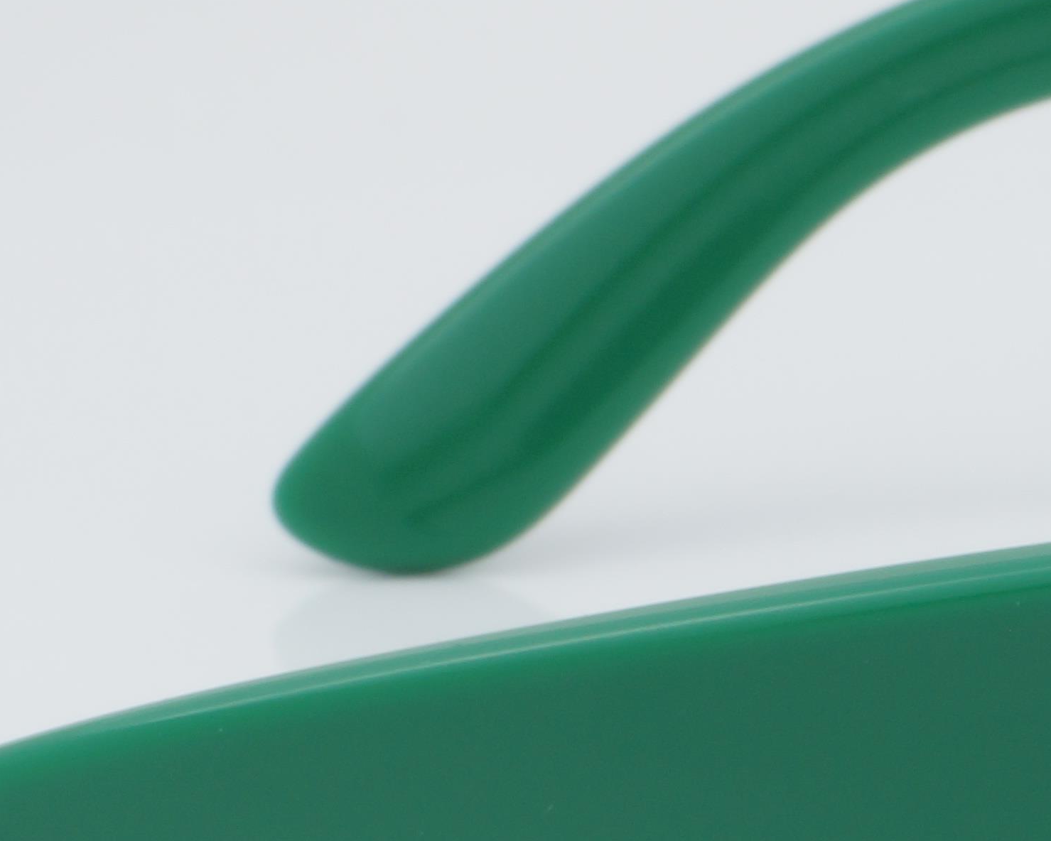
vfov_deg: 6.0
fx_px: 7993
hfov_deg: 7.4
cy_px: 575
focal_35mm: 257
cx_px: 1379
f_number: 32
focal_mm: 45
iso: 100
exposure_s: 1/3
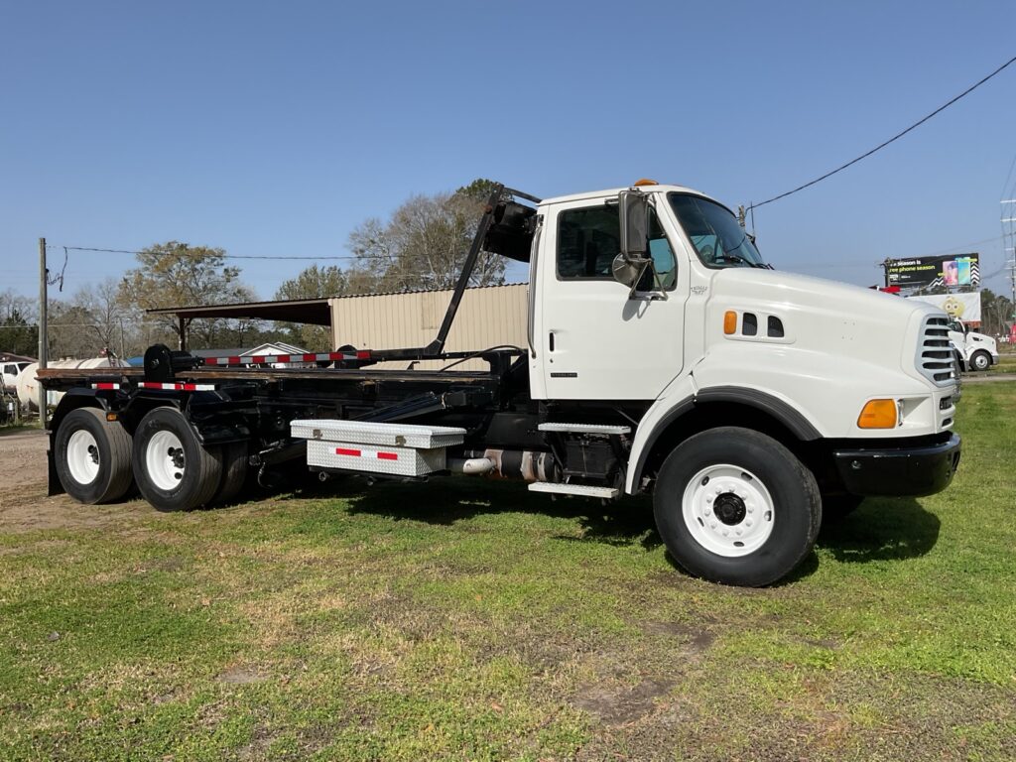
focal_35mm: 29
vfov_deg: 48.2
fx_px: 851
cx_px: 508
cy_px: 381
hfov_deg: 61.7
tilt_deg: -1.5
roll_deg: +0.8
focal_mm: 3
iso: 16
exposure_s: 1/3125
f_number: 1.8
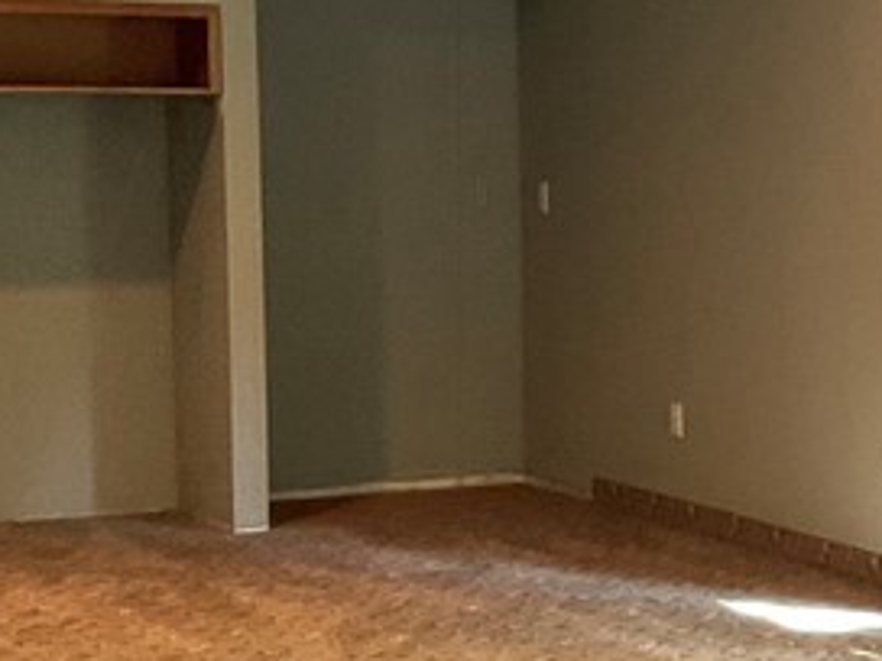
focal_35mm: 109
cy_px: 356
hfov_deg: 17.0
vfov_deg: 13.6
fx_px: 2777
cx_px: 1161
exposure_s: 1/60
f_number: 1.8
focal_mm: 3
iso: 200
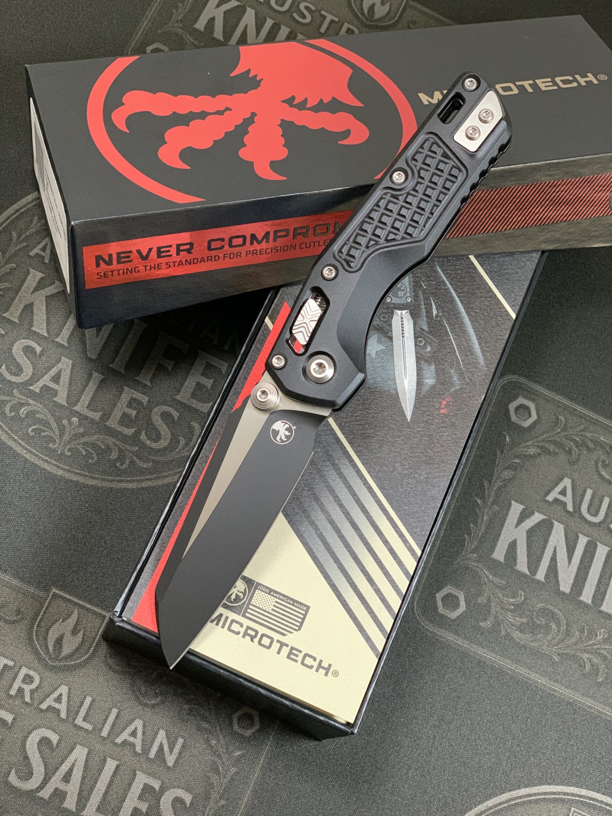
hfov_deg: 28.0
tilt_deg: -70.1
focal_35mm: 52
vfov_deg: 36.8
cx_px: 306
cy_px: 408
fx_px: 1226
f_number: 2.4
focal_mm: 6
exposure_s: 1/50
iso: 320
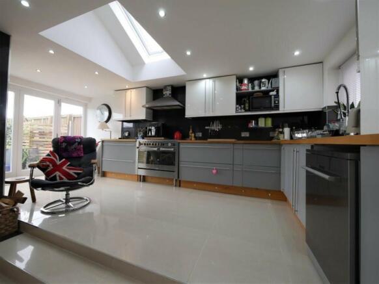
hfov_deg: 102.0
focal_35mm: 14
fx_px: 153
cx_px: 190
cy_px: 142
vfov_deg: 85.7
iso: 250
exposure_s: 1/60
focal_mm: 7
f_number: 4
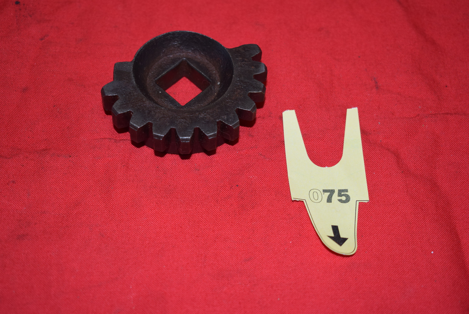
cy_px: 157
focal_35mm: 60
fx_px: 782
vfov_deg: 22.7
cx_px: 234
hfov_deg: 33.4
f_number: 5
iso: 400
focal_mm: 40
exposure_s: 1/200
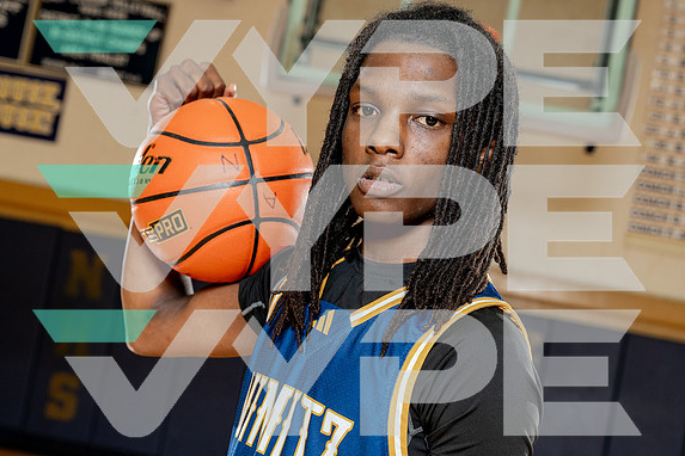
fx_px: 1275
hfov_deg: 30.1
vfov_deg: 20.3
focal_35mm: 67
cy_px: 229
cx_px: 341
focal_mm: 63
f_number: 5.6
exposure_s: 1/250
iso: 640
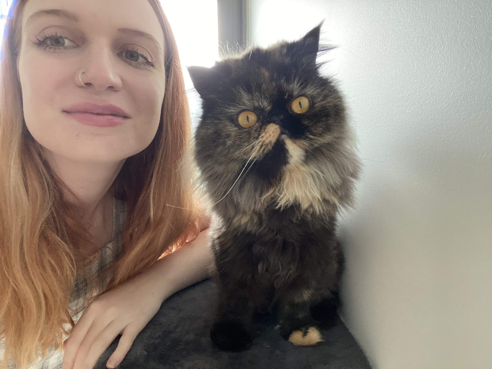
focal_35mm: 23
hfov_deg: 73.9
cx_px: 246
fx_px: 327
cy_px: 184
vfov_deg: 58.9
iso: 400
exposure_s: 1/57
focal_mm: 2.71
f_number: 2.2
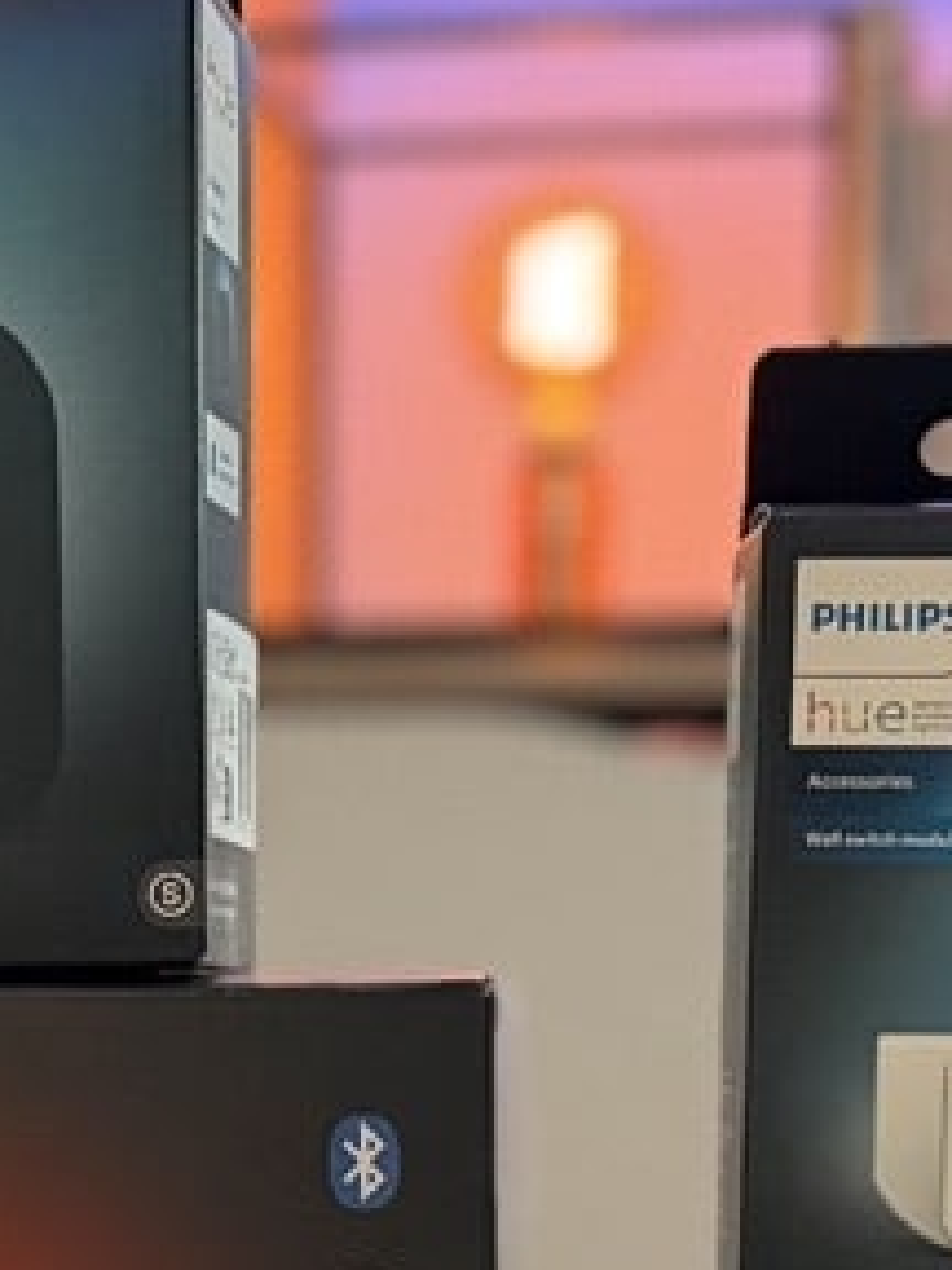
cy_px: 1396
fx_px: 4584
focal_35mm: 125
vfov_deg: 15.4
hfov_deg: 11.8
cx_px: 150
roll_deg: +0.5
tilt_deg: -5.2
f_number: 1.78
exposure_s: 1/59
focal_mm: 6.76
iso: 640
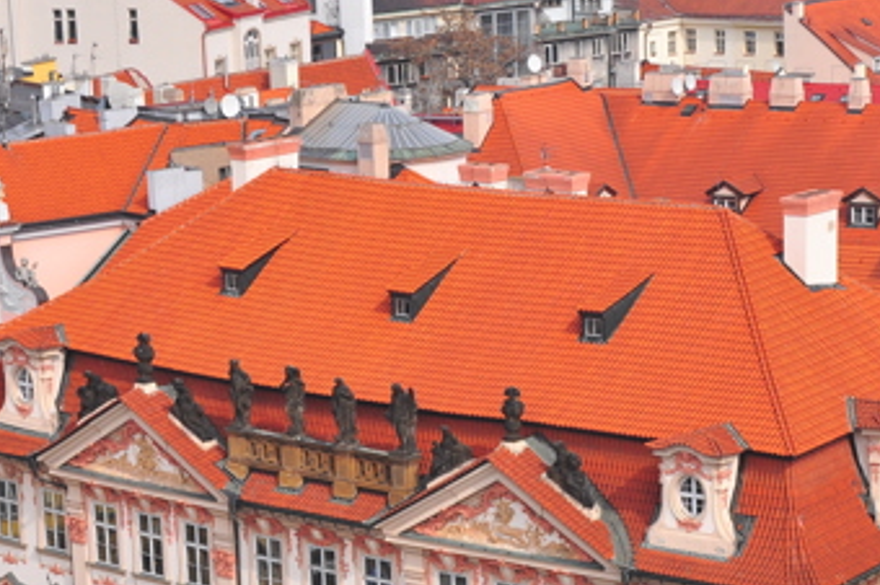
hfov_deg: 14.1
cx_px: 445
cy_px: 572
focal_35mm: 146
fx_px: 3565
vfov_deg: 9.3
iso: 200
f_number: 10
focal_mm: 48
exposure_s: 1/400
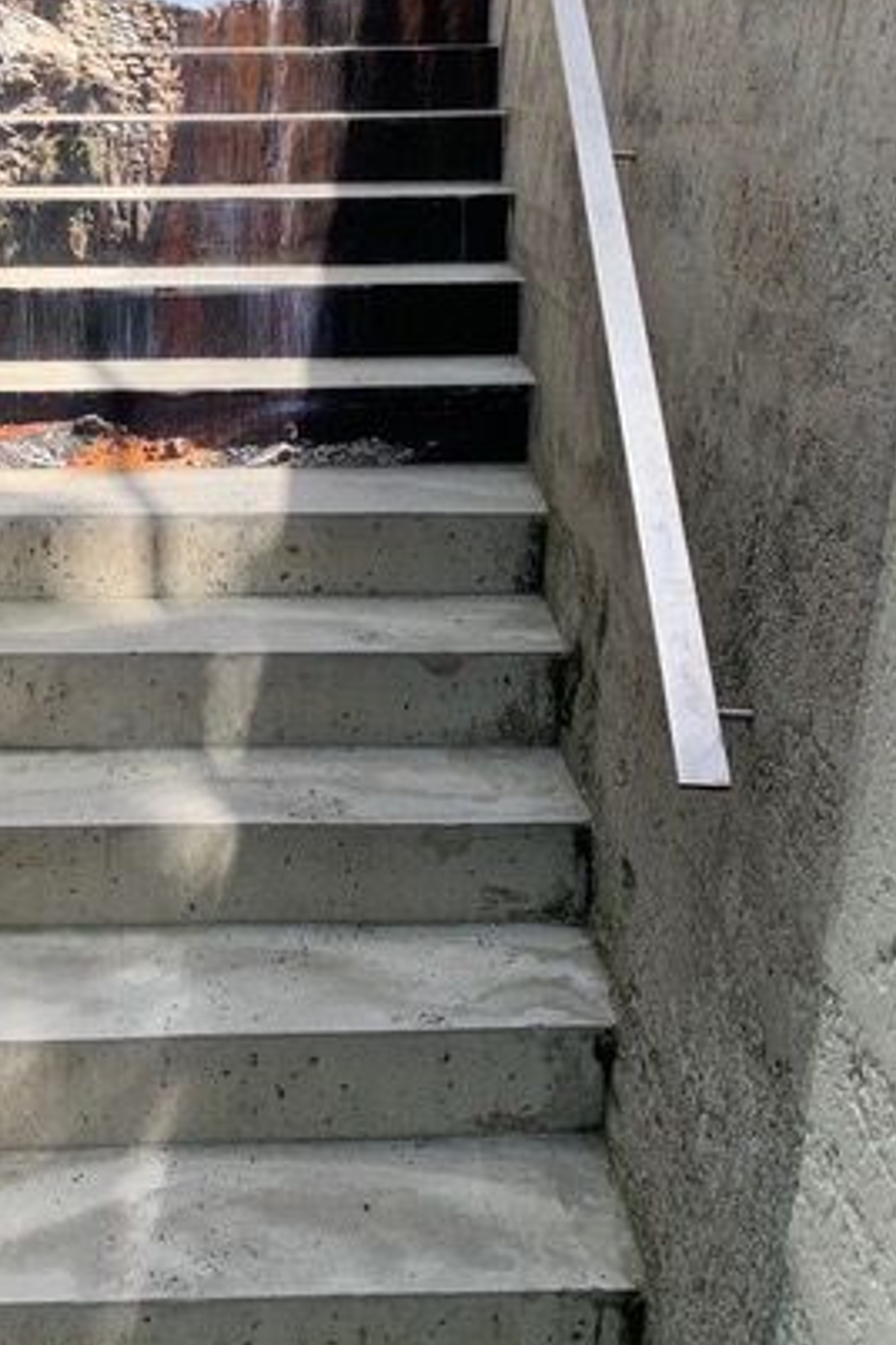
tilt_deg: -11.0
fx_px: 1605
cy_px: 388
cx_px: 204
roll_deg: +0.1
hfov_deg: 30.6
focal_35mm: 43
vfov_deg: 44.4
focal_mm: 4.25
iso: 25
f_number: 1.8
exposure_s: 1/765
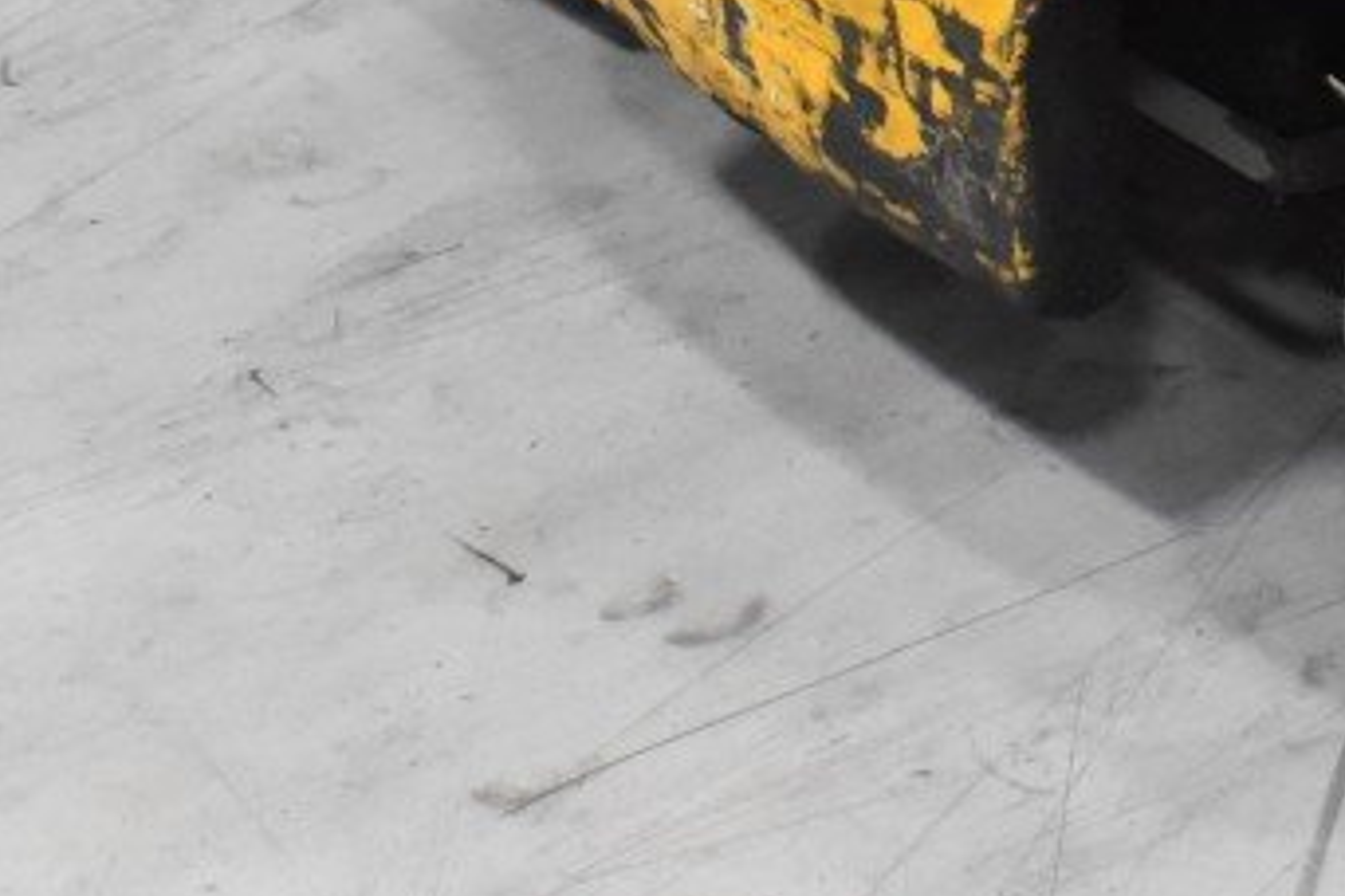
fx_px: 5707
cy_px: -554
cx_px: 1695
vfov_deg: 8.7
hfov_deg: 13.0
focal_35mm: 153
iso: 1600
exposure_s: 1/25
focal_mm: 29
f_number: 5
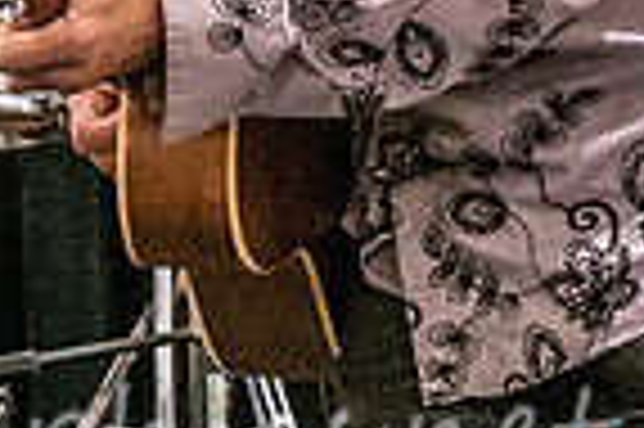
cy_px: -204
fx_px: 7040
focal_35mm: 394
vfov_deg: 3.5
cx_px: -5
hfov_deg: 5.2
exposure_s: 1/160
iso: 8000
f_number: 5.6
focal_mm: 69
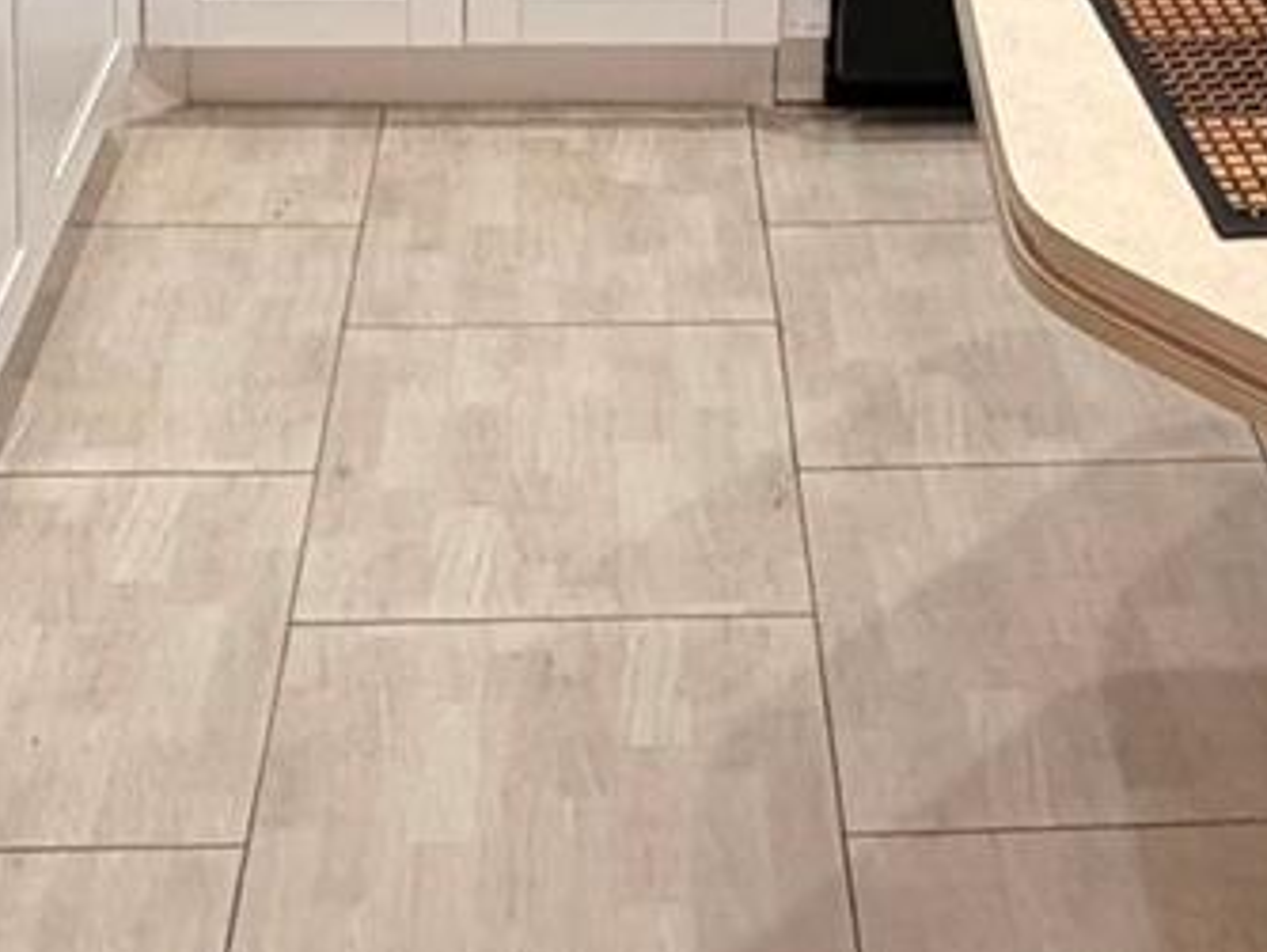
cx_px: 770
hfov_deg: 28.9
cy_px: -660
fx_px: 2454
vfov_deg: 18.2
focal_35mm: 67
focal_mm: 2.22
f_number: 2.2
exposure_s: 1/120
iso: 250
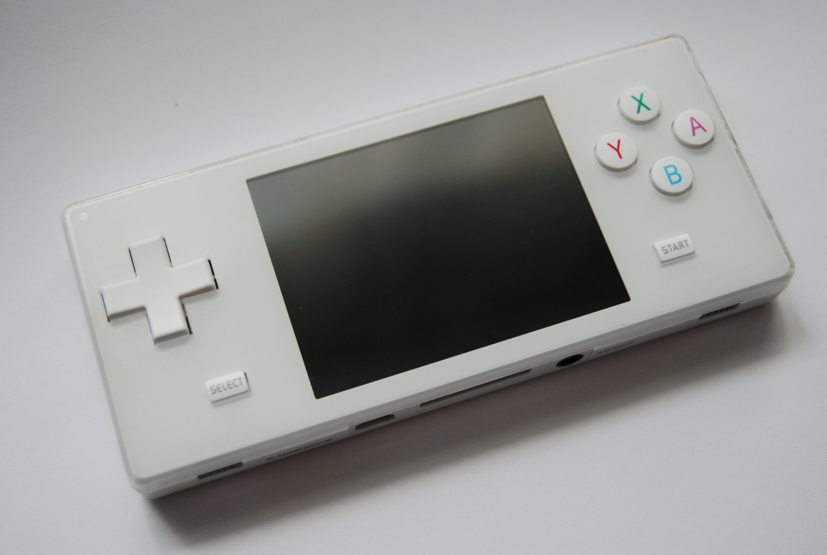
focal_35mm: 57
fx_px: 1312
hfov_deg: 35.0
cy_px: 278
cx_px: 414
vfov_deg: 23.9
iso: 400
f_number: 5
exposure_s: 1/30
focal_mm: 38
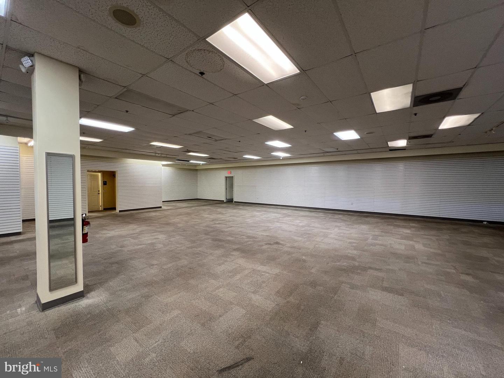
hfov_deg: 106.2
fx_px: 189
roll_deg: -0.2
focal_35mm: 13
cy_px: 189
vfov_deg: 89.9
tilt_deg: -2.1
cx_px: 252
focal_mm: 1.57
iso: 160
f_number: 1.8
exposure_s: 1/60
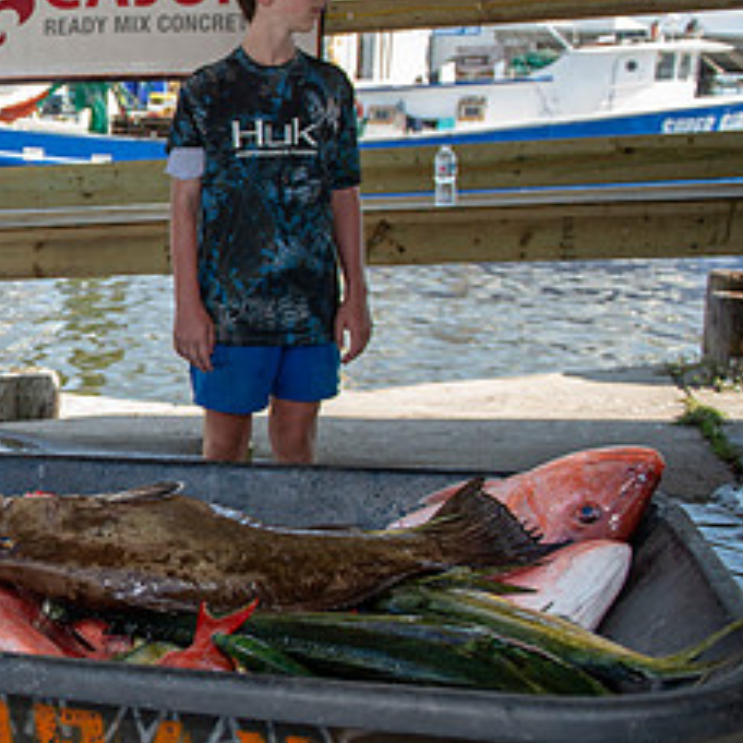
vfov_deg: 32.8
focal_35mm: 52
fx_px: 1263
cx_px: -154
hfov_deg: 28.4
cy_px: 350
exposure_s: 1/250
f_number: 3.5
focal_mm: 24
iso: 50
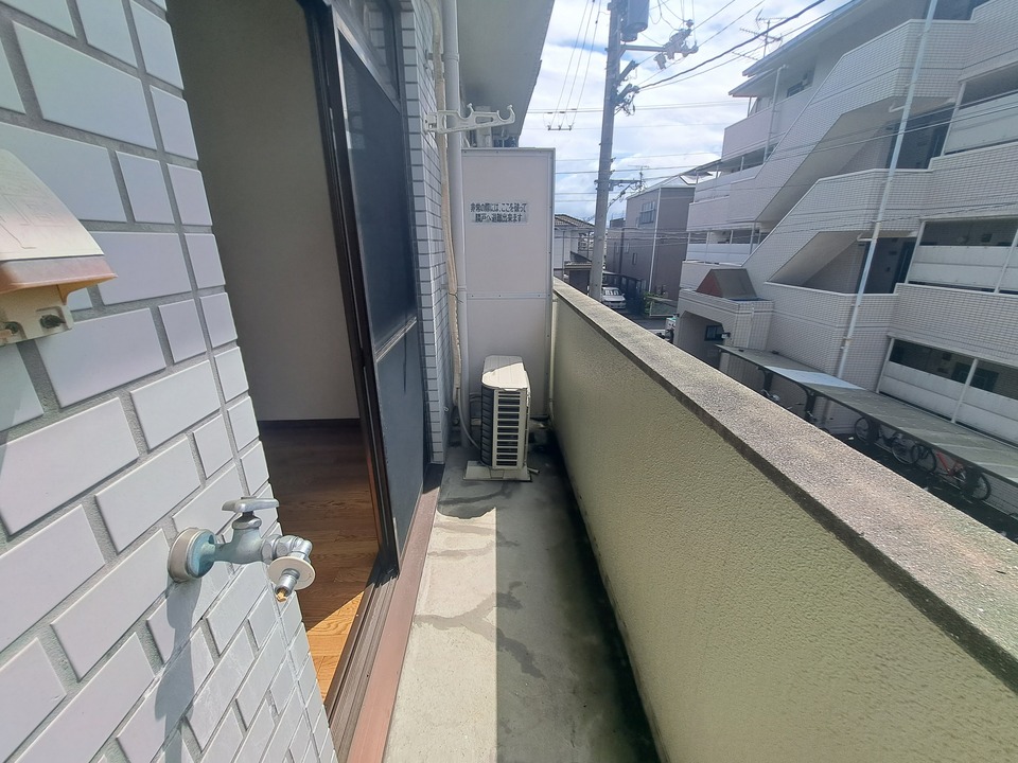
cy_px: 382
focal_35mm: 13
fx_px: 382
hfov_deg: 106.2
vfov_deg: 89.9
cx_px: 509
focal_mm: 1.74
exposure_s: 1/1715
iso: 50
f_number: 2.2
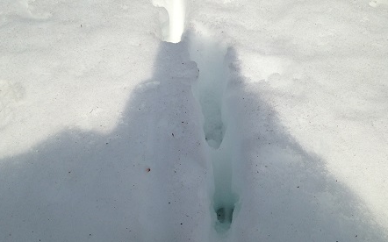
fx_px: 402
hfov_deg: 51.5
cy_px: 130
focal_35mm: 38
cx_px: 209
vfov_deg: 33.5
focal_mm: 4.12
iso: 50
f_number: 2.4
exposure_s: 1/4926
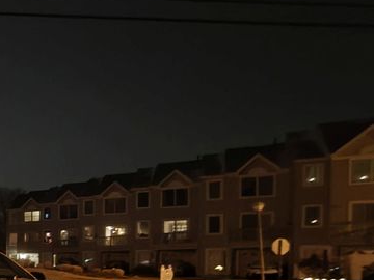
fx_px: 540
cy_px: 269
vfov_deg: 27.7
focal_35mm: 50
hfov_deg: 24.6
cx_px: -243
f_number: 2
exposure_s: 1/8
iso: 8000
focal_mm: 2.3
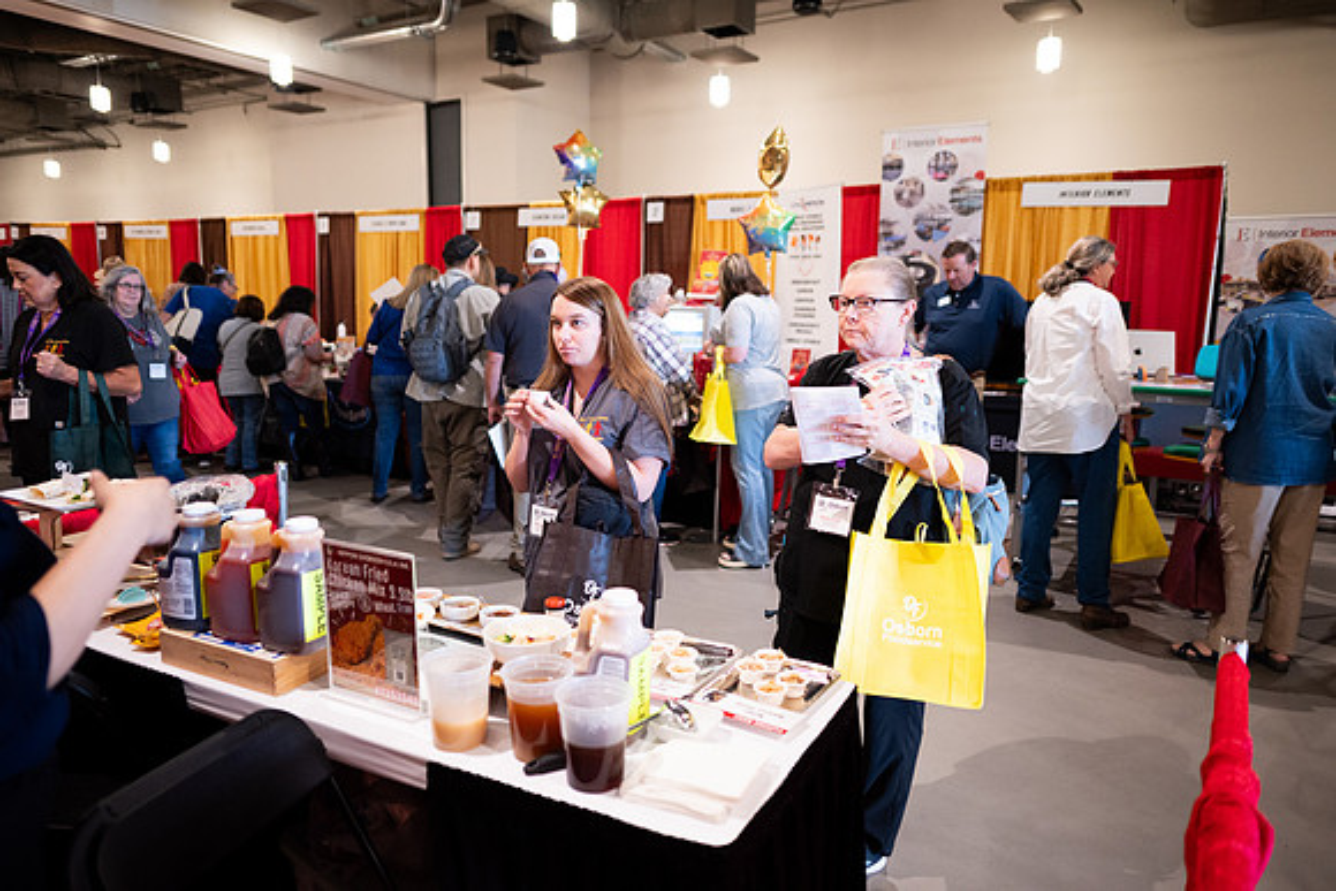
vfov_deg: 53.2
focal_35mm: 24
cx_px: 668
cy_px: 446
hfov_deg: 73.7
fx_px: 891
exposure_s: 1/200
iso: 1600
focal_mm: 24
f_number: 1.8
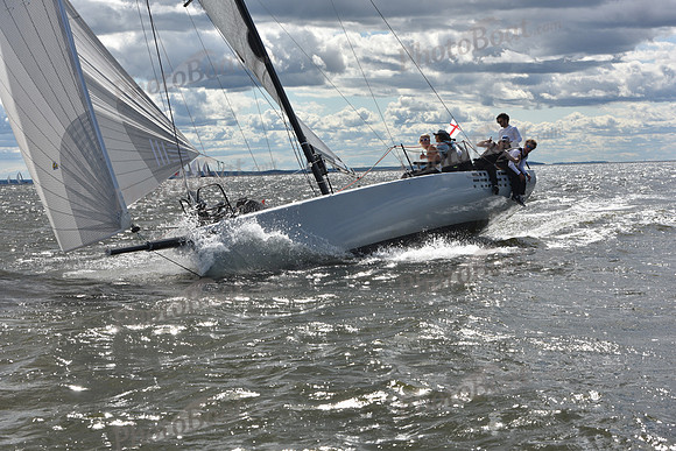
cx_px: 338
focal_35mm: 70
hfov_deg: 28.8
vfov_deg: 19.5
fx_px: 1315
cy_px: 226
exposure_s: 1/1000
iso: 250
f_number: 10
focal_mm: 70
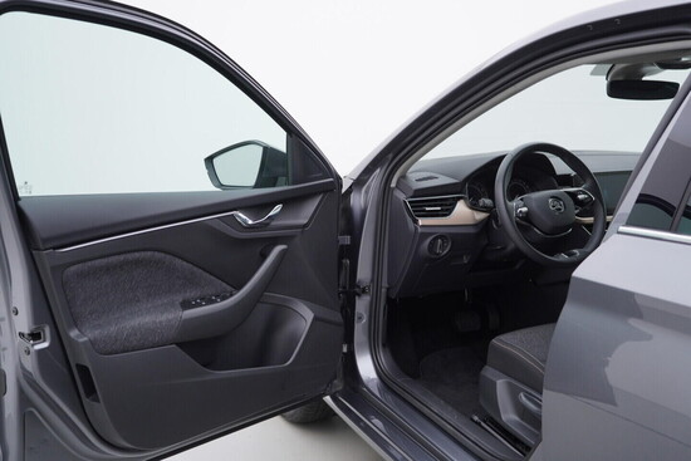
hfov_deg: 53.1
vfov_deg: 36.9
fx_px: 691
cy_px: 230
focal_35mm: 36
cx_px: 346
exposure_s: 1/60
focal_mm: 24
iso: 125
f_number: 3.5
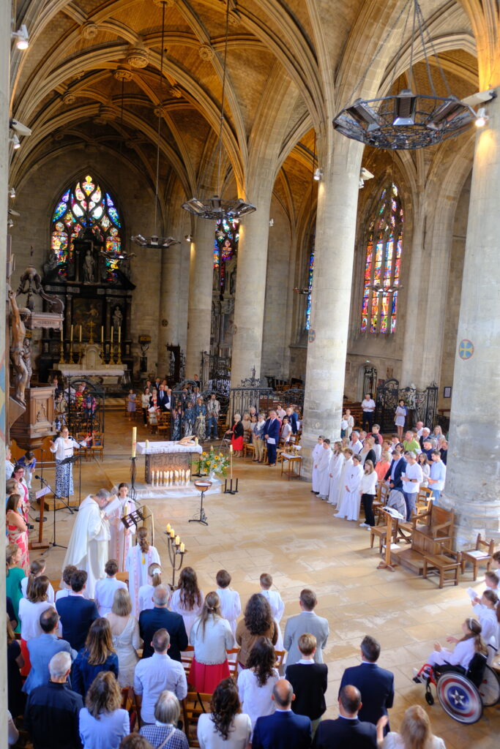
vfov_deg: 67.4
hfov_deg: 47.9
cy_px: 374
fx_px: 562
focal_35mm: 27
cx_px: 250
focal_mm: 18
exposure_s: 1/26
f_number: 2.8
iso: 320
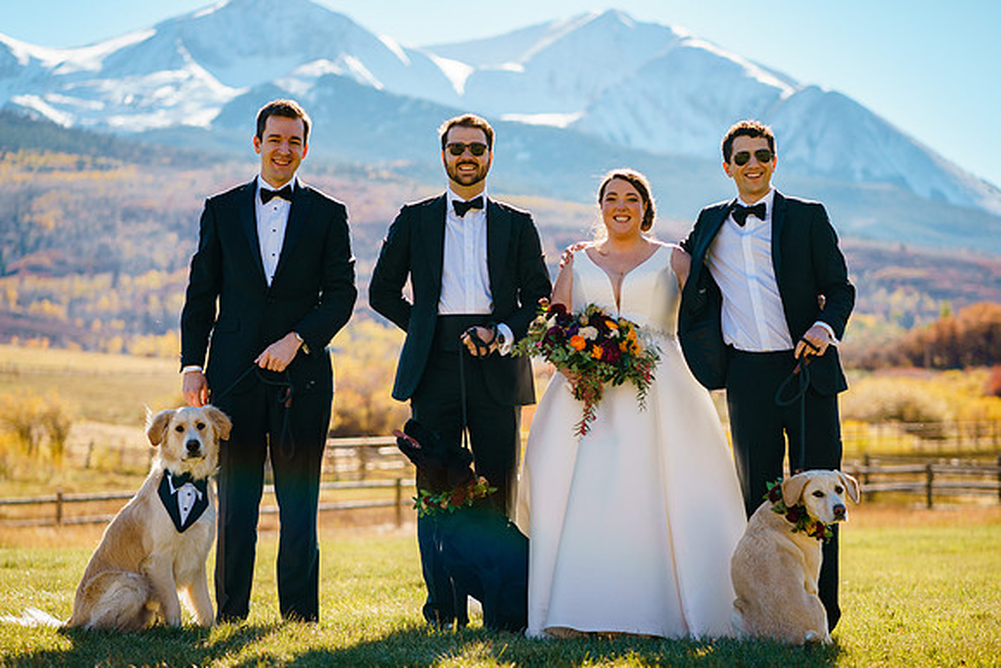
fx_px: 2587
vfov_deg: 14.7
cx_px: 500
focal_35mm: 93
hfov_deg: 21.9
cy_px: 366
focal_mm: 85
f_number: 2.8
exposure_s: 1/2500
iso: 200
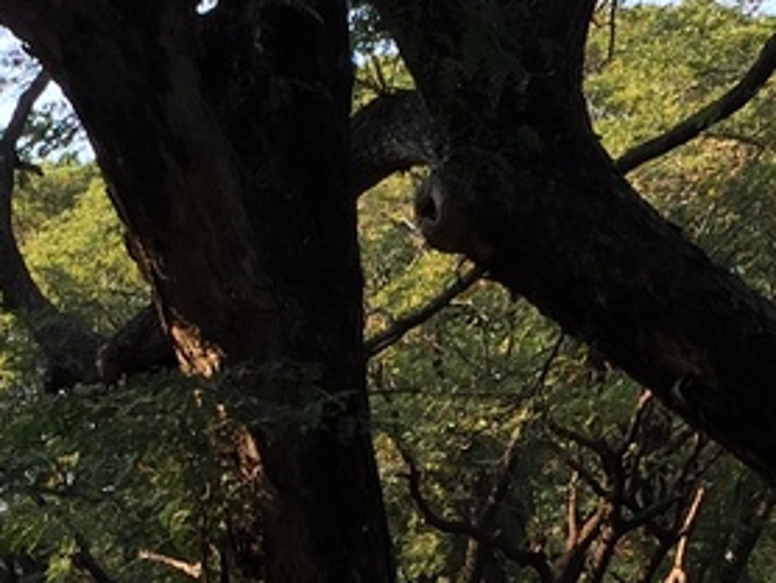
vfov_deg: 11.5
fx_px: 2805
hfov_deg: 15.8
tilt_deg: -0.1
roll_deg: -0.1
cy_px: 815
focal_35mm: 125
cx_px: 363
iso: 32
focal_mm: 4.15
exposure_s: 1/197
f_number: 2.2
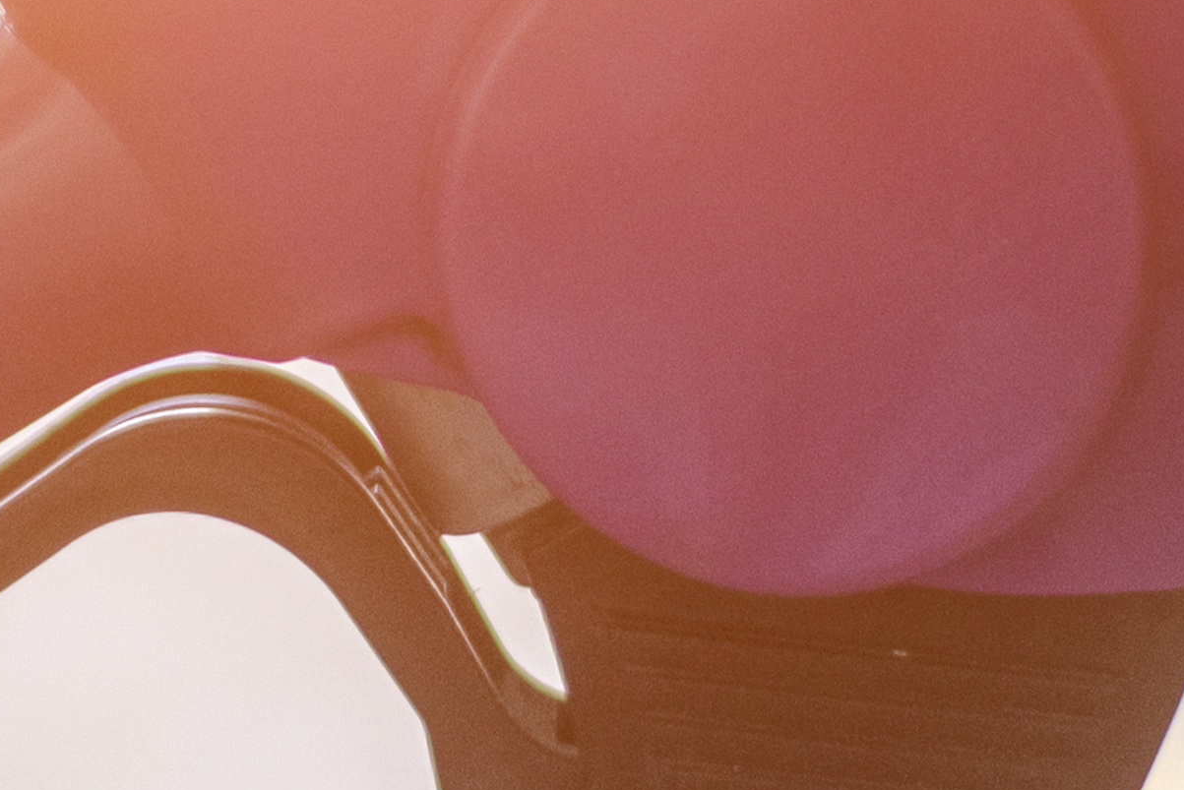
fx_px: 8225
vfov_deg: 5.5
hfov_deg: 8.2
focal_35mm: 250
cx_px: -39
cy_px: 513
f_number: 1.8
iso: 400
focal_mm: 50
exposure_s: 1/4000
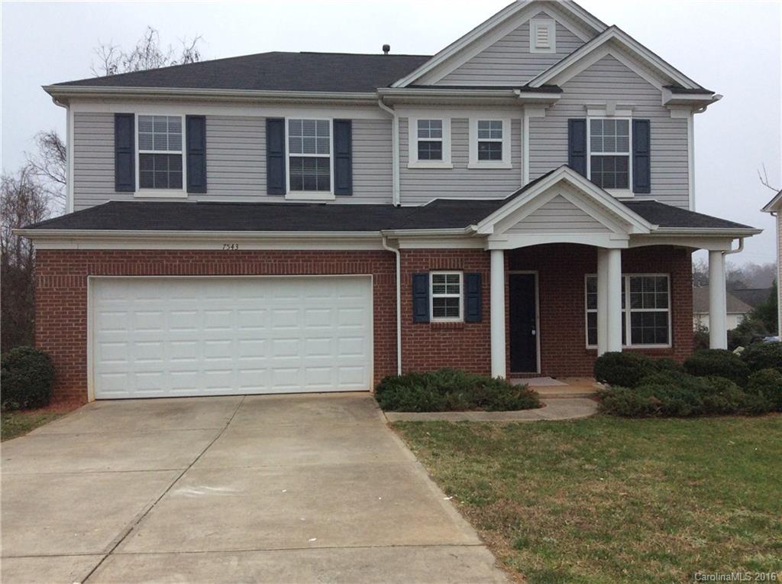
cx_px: 391
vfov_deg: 44.0
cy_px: 292
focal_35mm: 32
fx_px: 722
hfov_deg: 56.9
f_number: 2.4
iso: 64
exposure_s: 1/120
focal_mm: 3.3
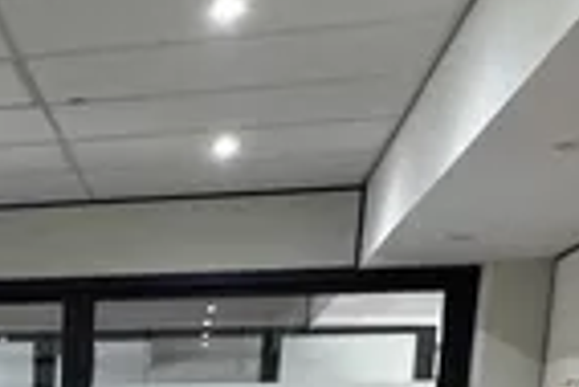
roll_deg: -0.5
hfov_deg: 21.4
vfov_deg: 14.8
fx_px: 1320
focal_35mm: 82
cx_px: -249
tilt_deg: -9.4
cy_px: 668
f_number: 2.2
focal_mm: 2.22
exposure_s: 1/50
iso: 800
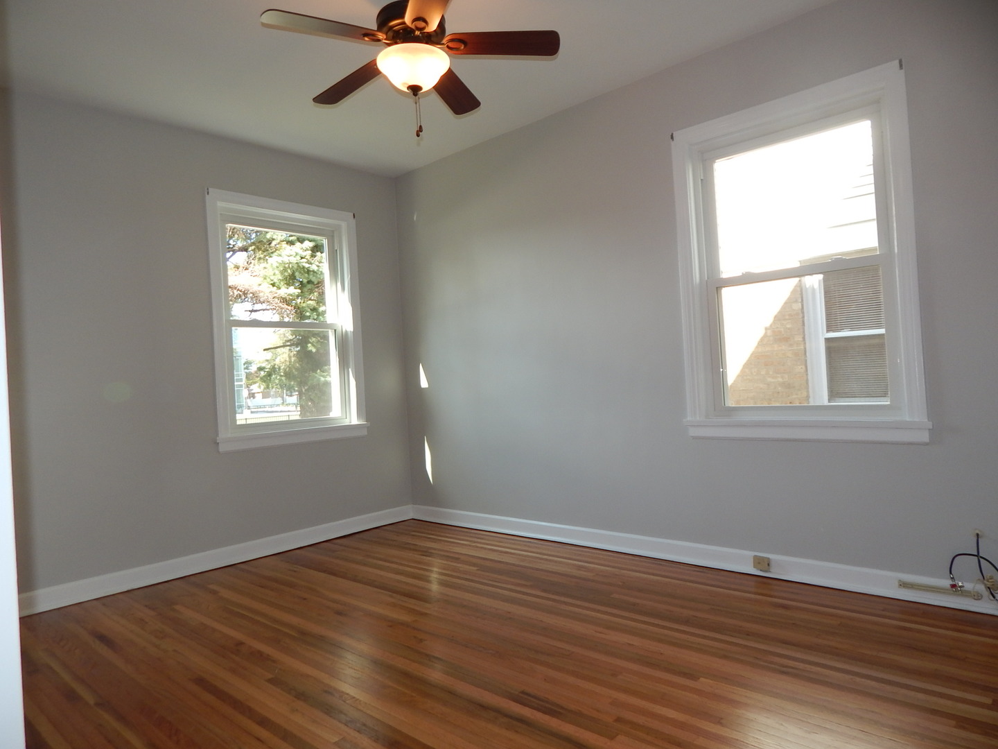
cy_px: 374
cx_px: 499
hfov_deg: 76.4
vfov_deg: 61.1
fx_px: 634
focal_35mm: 22
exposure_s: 1/80
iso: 125
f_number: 3
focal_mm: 4
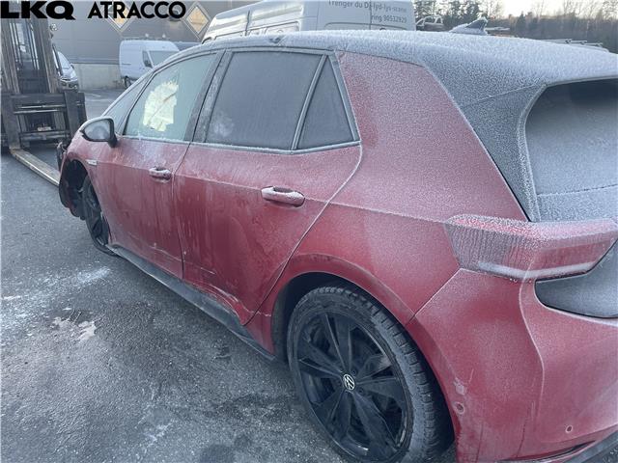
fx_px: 464
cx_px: 309
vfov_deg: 53.1
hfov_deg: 67.3
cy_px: 232
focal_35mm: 26
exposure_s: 1/167
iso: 32
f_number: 1.6
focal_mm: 4.2
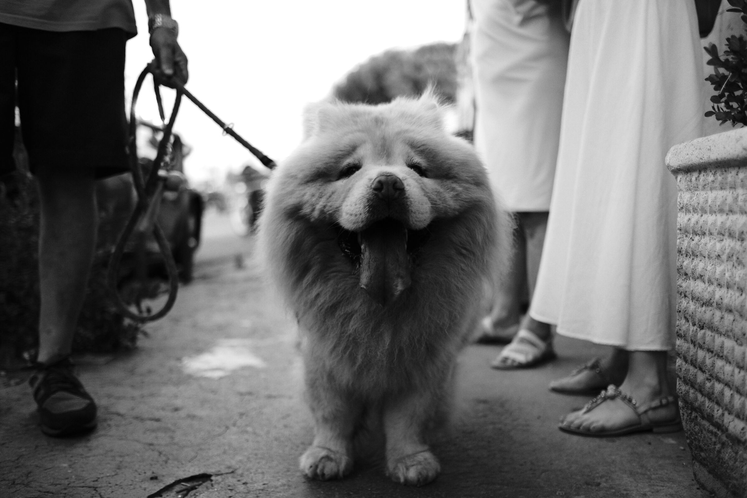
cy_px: 249
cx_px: 374
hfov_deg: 54.4
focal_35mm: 35
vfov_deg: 37.9
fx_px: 726
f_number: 1.4
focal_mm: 23
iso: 1000
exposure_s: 1/20
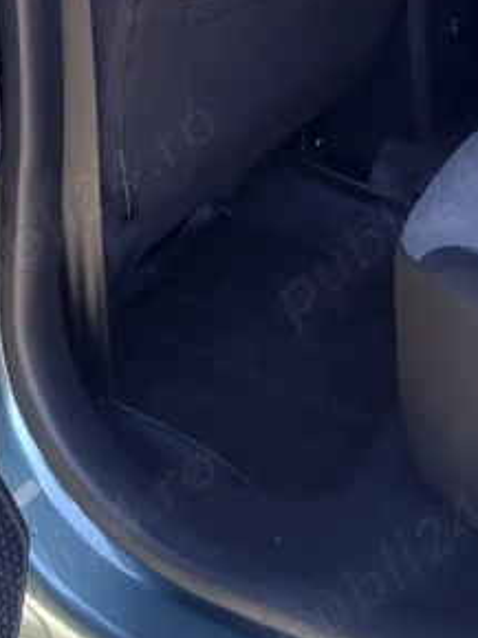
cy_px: -79
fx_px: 1272
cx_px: 504
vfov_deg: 25.9
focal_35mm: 69
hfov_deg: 20.4
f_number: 2
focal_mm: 4.6
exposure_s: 1/60.2
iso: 125
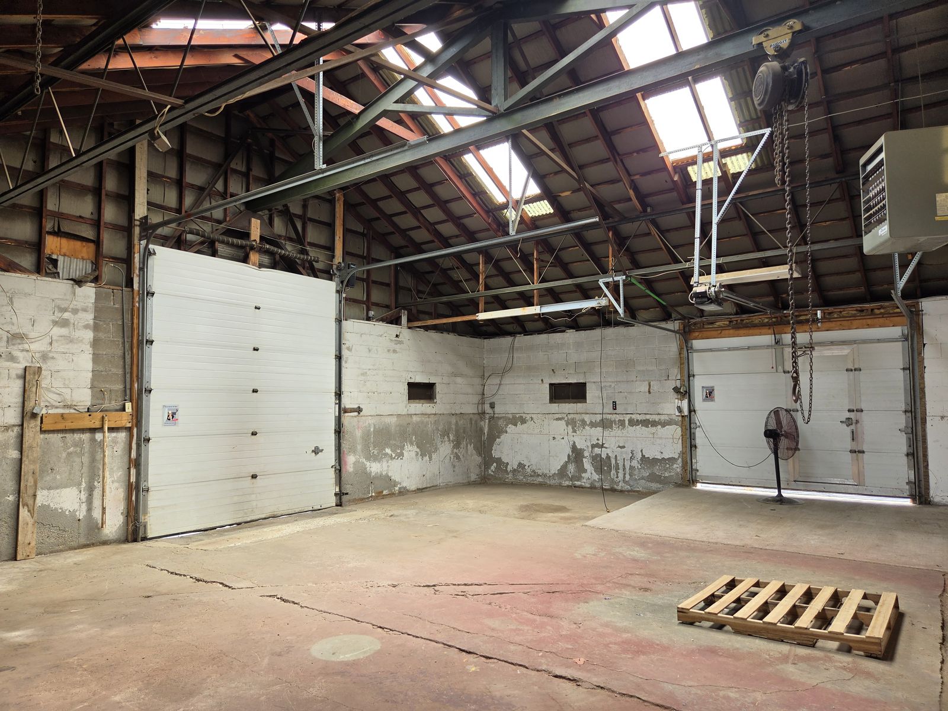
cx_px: 474
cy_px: 356
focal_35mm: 23
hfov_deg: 73.9
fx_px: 630
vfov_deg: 58.9
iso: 50
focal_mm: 5.4
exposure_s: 1/180
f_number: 1.8
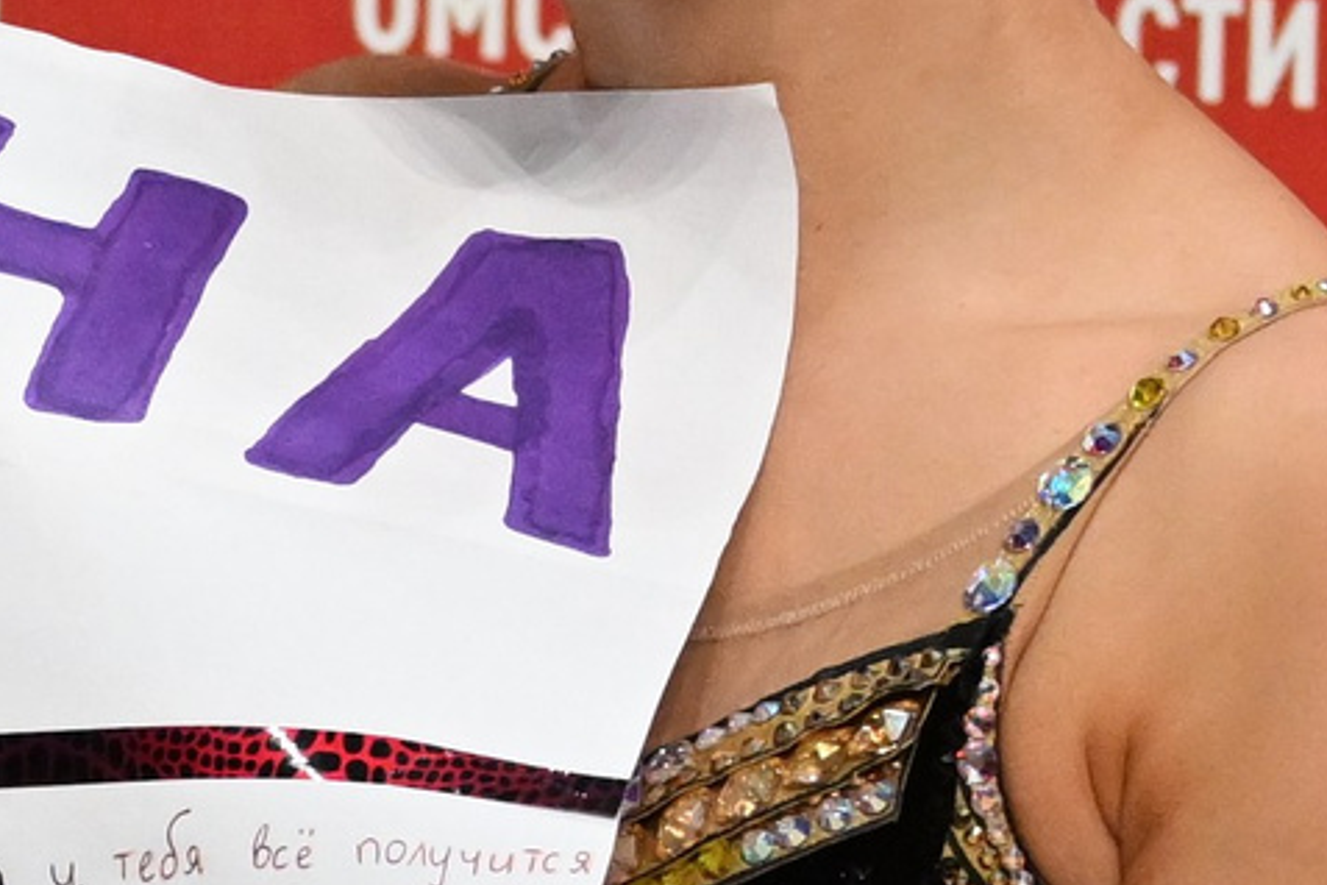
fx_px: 20788
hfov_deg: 3.6
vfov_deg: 2.4
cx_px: -281
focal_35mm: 564
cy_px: 615
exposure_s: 1/2000
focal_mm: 70
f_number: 3.5
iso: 3200
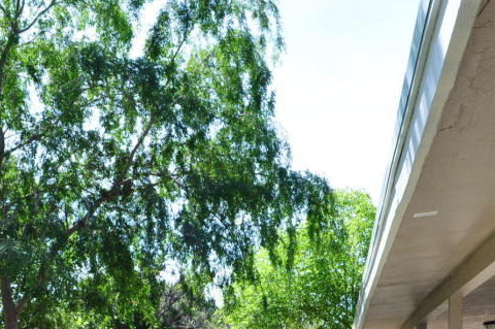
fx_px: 893
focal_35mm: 65
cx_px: 238
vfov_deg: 19.7
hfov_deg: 31.0
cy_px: 385
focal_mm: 18
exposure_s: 1/100
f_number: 11
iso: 200
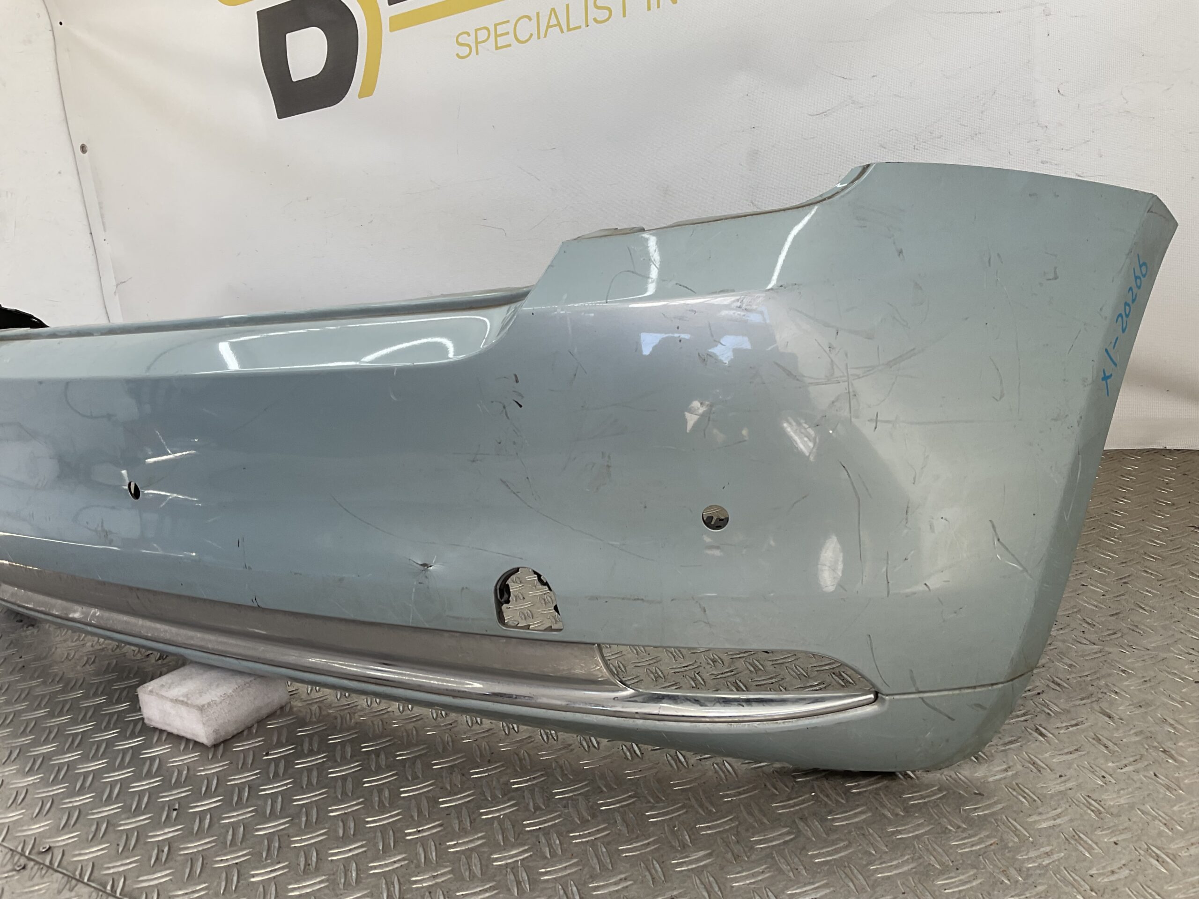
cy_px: 450
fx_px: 1004
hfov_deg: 61.7
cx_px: 600
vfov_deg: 48.2
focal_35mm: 29
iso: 16
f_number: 1.8
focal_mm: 3
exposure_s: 1/183
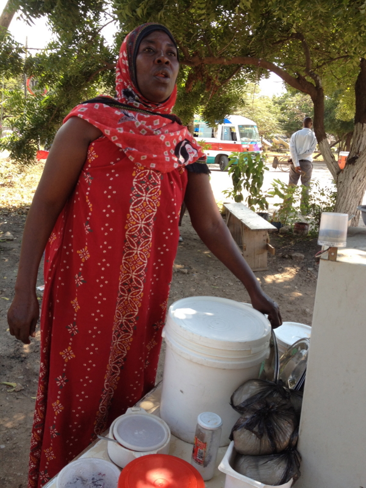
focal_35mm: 35
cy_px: 244
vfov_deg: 52.6
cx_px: 183
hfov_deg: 40.7
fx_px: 493
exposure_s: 1/207
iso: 64
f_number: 2.4
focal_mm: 4.28
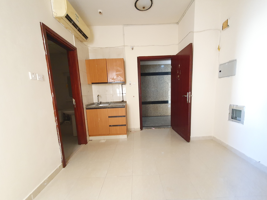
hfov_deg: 102.1
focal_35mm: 14
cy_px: 106
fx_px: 108
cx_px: 136
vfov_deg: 85.6
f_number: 2.2
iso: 640
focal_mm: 1.8
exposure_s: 1/30
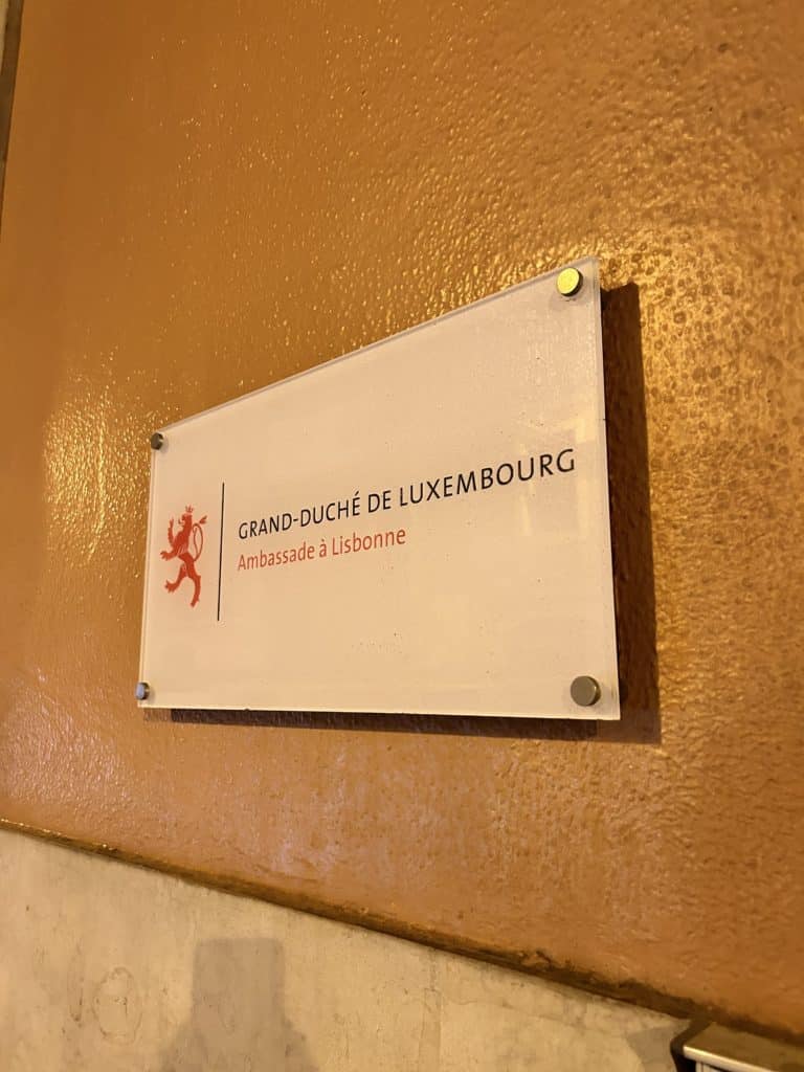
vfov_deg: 67.3
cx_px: 402
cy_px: 536
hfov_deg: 53.1
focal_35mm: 26
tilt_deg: +10.3
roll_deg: -0.4
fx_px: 805
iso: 400
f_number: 1.5
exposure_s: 1/33
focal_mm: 5.7
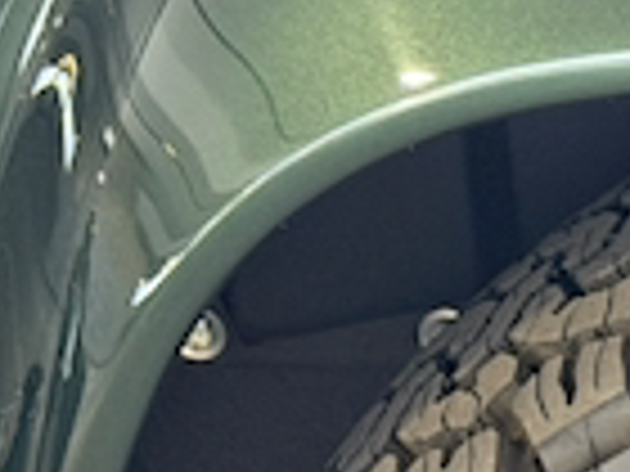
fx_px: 4004
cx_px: 1264
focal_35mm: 220
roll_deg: -0.4
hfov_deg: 8.5
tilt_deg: -32.9
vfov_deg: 6.5
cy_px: 1052
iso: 250
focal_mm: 6.76
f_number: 1.78
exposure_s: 1/58
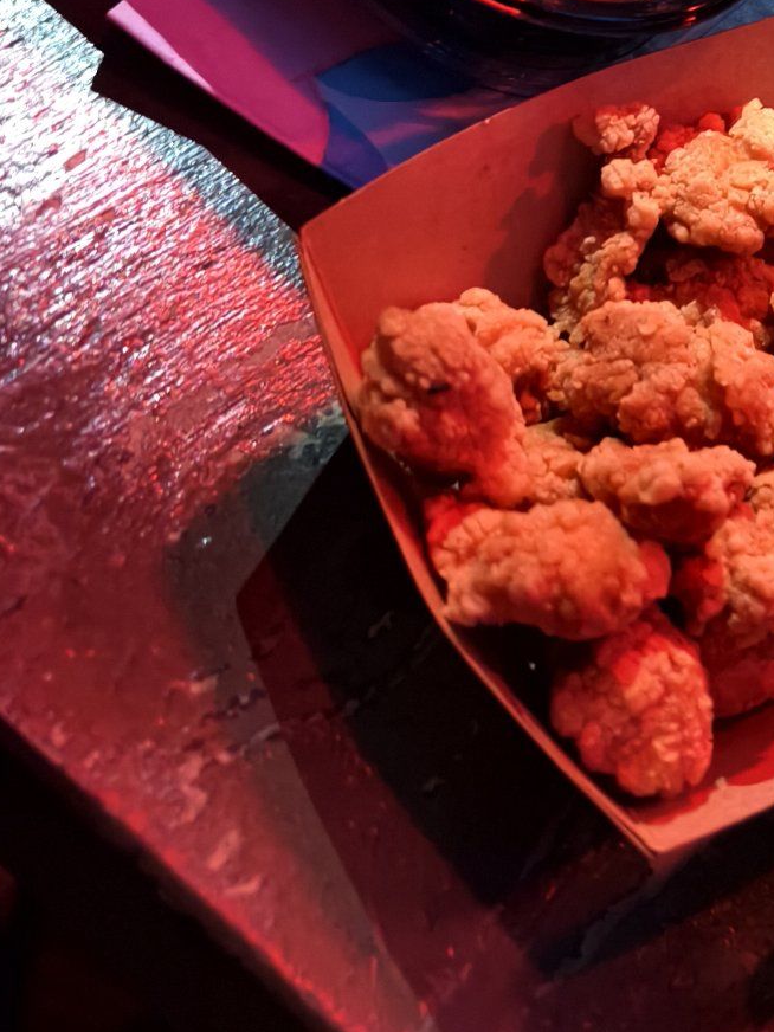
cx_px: 1202
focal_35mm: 72
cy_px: -105
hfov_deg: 18.0
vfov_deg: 25.1
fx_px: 2147
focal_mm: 8.67
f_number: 1.75
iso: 1330
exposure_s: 1/6.67
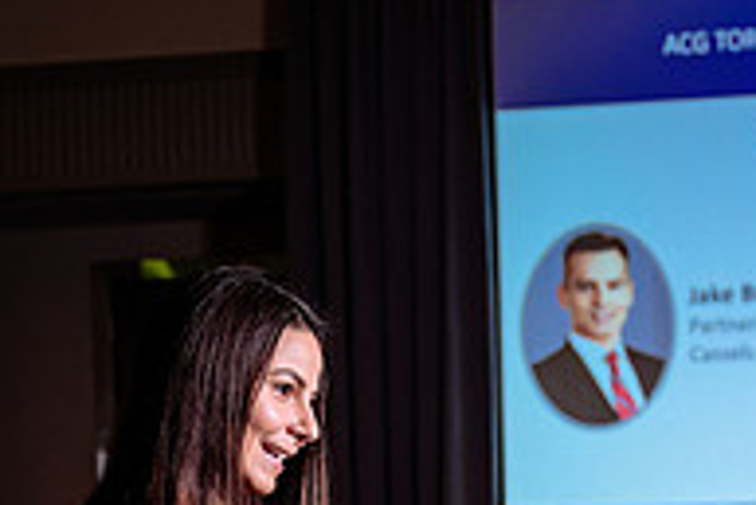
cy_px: 683
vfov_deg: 10.4
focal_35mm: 129
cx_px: 819
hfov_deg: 15.5
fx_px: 2711
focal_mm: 43
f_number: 3.5
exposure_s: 1/125
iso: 1000
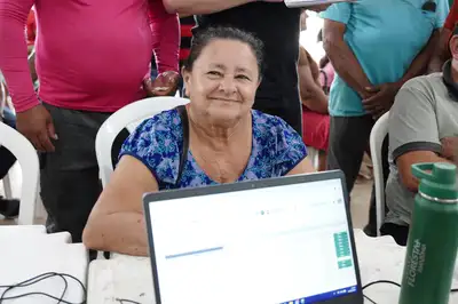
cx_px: 229
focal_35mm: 44
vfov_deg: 30.5
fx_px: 559
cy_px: 152
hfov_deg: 44.5
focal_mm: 29.5
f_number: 2.8
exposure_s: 1/125
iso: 3200
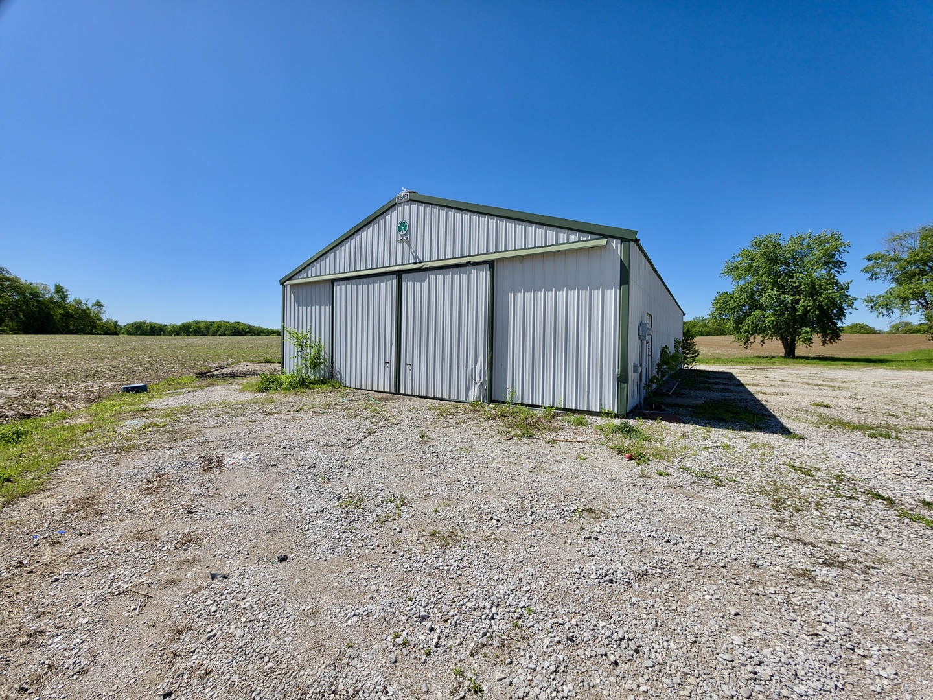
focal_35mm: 13
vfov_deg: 89.9
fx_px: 350
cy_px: 350
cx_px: 466
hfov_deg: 106.2
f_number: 1.9
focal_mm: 2.2
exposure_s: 1/2693
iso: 32
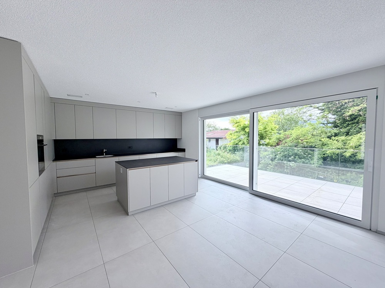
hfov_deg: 102.1
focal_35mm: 14
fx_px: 156
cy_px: 144
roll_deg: +0.6
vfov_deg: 85.7
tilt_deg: -1.7
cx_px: 192
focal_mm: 2.22
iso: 125
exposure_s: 1/121
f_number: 2.2
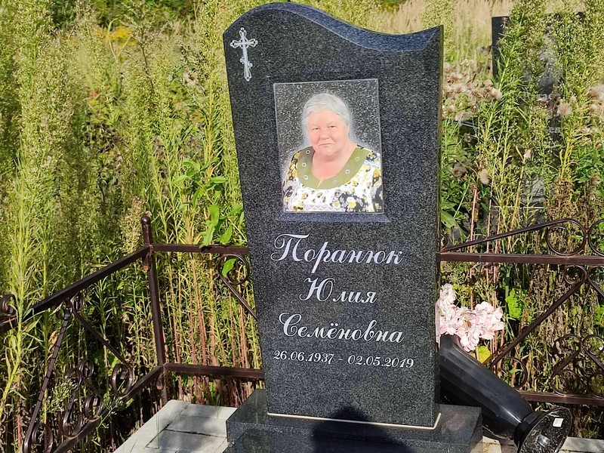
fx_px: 436
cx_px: 302
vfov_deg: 54.9
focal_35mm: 25
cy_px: 226
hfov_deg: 69.4
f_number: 1.9
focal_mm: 6.04
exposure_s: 1/721
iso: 50
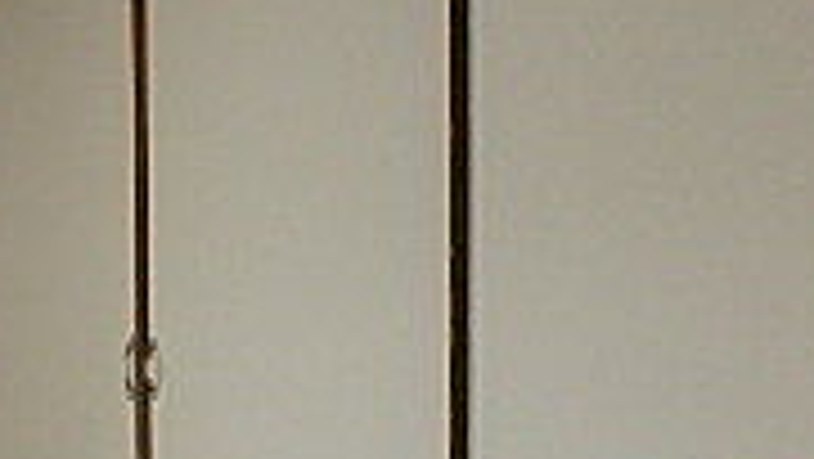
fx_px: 1749
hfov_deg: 21.7
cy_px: 526
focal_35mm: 81
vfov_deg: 14.5
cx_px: -418
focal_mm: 3.7
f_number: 3.5
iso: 125
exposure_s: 1/100
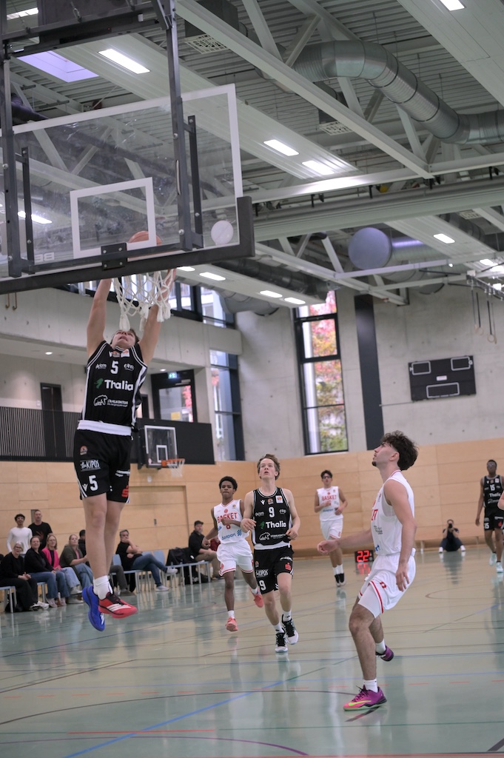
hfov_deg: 19.4
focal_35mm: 70
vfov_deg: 28.9
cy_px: 379
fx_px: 1472
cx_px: 252
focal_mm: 70
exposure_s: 1/1000
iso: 4000
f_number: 2.8
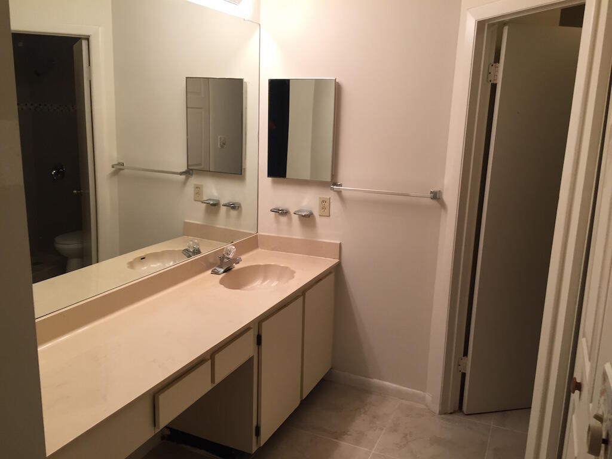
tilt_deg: -12.2
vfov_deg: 48.2
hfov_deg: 61.7
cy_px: 230
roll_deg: -3.2
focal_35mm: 29
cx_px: 306
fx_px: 513
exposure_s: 1/40
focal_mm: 4.15
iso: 32
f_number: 2.2
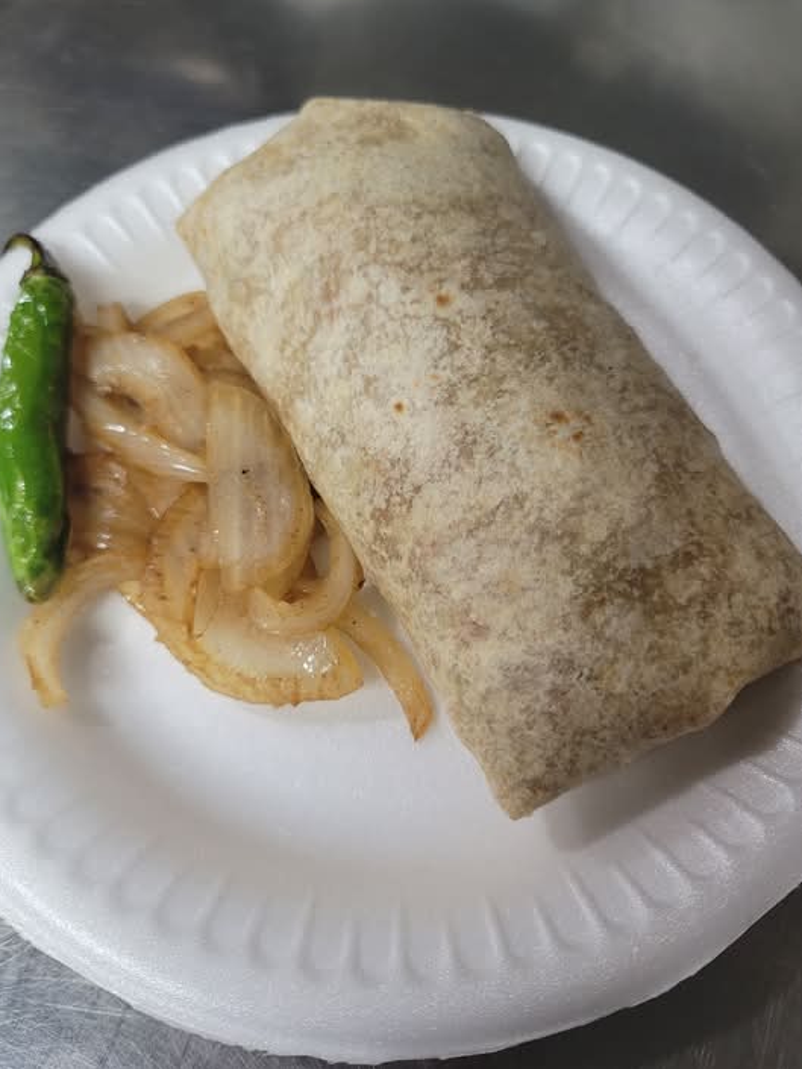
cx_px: 393
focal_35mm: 26
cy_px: 518
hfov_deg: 53.1
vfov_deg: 67.3
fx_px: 803
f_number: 1.8
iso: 200
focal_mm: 7
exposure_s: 1/40
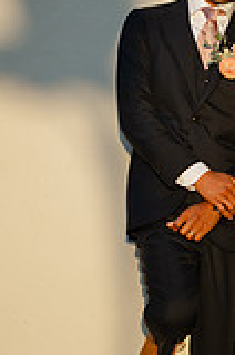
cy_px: 113
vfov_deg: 7.0
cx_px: 200
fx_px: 2911
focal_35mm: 296
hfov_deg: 4.6
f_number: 1.4
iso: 64
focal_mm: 105
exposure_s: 1/1600
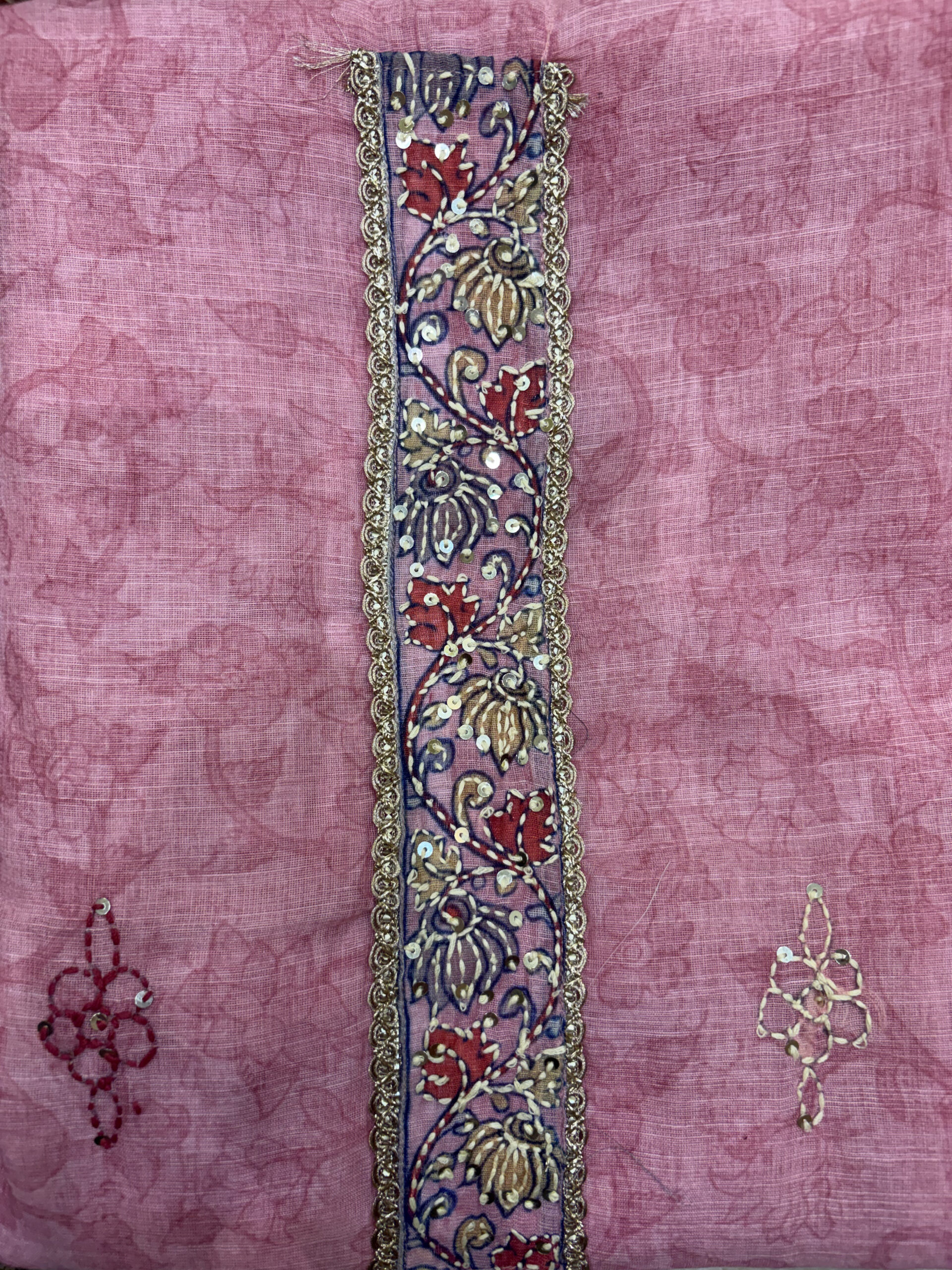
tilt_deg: -87.5
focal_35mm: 26
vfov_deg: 67.3
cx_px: 476
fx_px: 953
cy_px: 635
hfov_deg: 53.1
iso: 100
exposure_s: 1/100
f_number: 1.6
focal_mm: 5.96
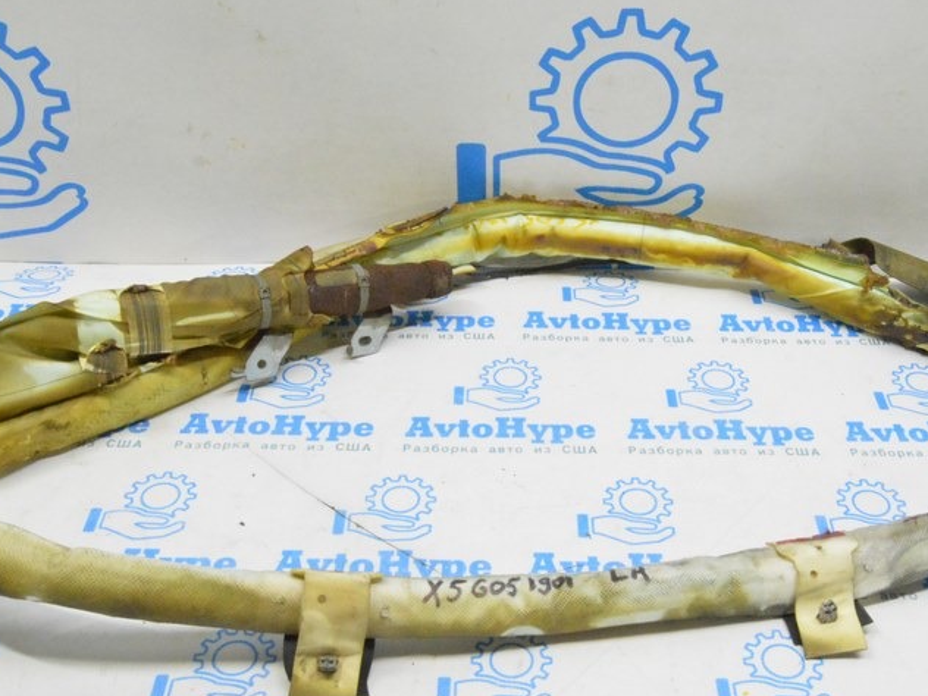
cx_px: 540
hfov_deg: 44.6
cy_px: 343
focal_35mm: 42
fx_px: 1126
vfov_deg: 34.3
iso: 6400
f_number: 20
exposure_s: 1/20
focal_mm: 18
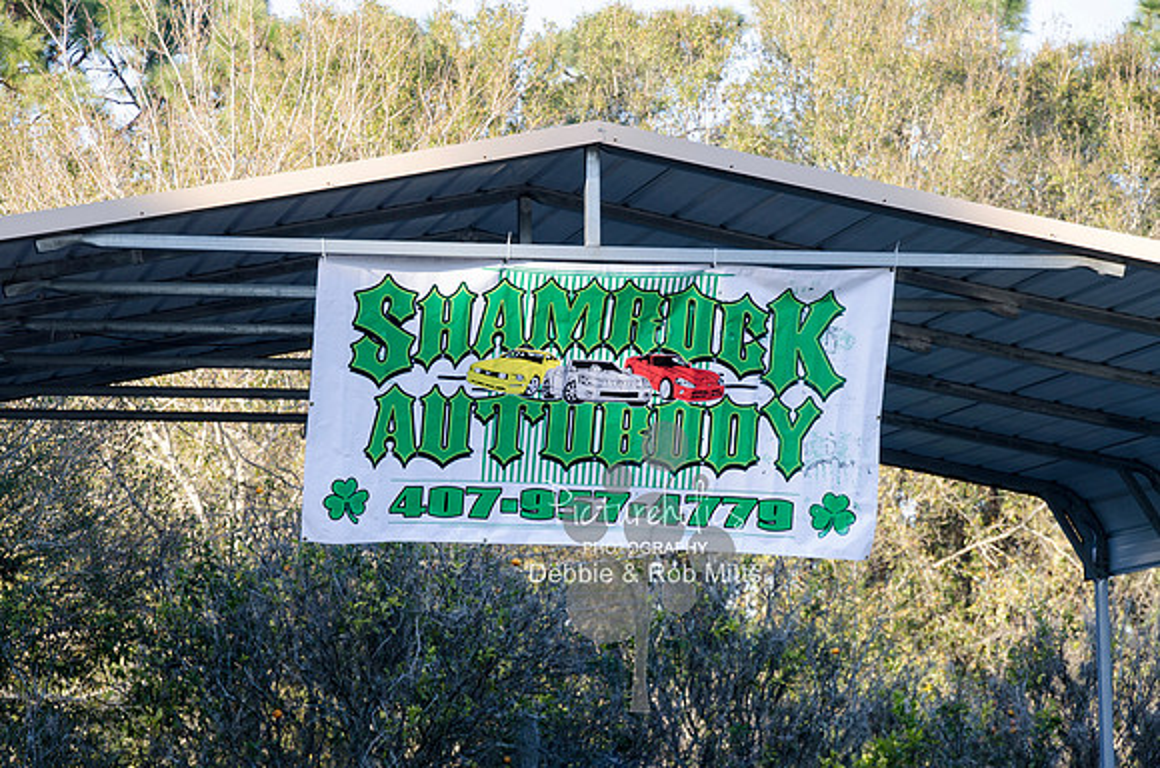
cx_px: 580
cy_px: 384
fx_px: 4437
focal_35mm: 138
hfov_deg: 14.9
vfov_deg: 9.9
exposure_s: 1/125
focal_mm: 92
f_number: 8
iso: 320
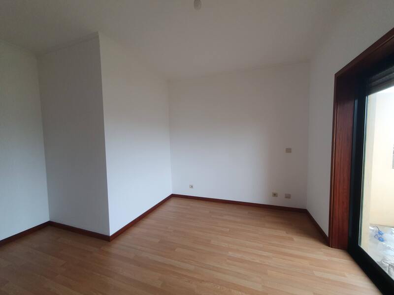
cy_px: 148
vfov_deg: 89.9
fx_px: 148
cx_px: 197
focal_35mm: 13
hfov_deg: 106.2
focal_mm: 1.8
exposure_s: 1/50
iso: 80
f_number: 2.2
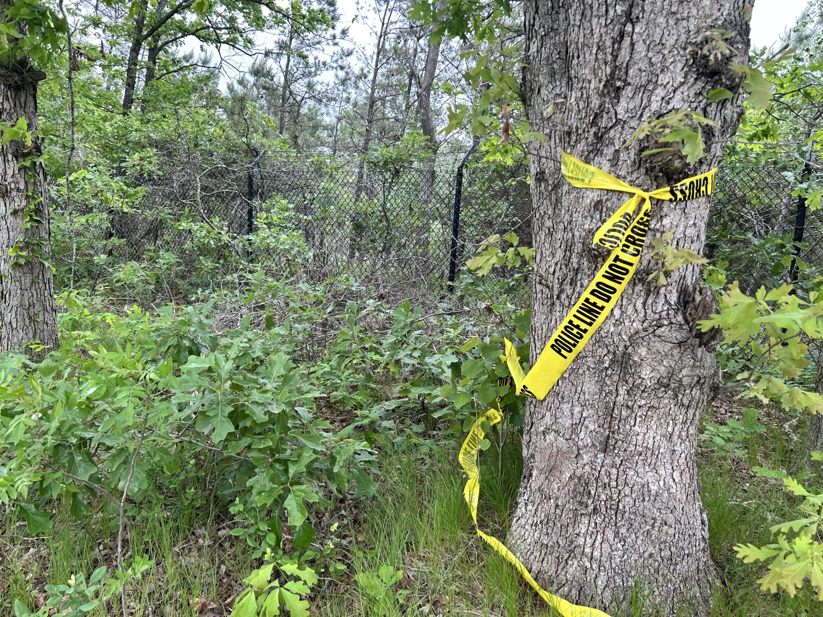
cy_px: 308
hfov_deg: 67.3
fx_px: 618
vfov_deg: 53.1
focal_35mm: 26
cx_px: 412
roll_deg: -2.2
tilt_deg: -5.7
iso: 40
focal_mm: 5.7
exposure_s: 1/178
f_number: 1.5
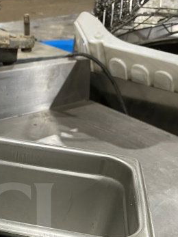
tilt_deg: -36.4
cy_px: 237
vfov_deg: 29.6
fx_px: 418
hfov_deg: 22.9
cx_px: -8
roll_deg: -6.4
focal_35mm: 61
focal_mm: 4.25
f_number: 1.8
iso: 200
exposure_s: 1/60
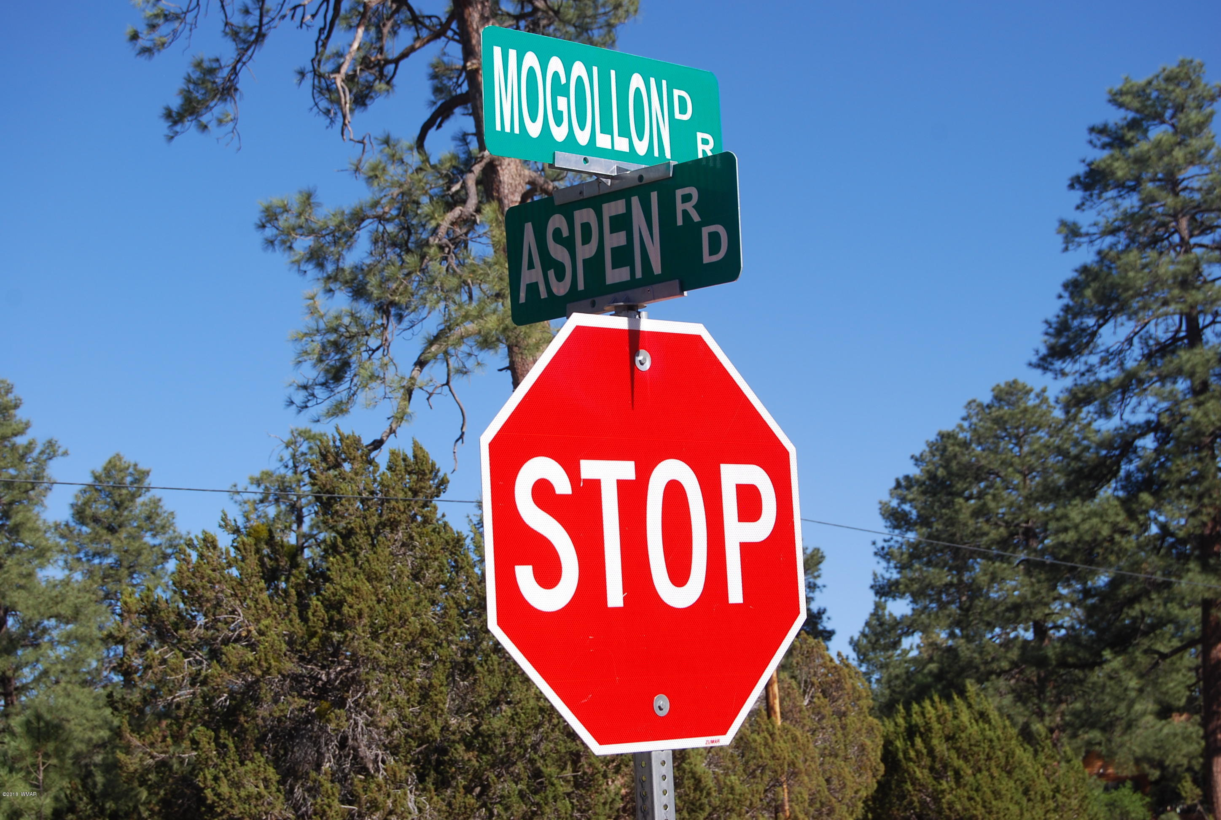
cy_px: 410
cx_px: 610
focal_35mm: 69
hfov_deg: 29.2
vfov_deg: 19.8
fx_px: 2345
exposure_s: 1/250
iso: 100
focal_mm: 46
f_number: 8
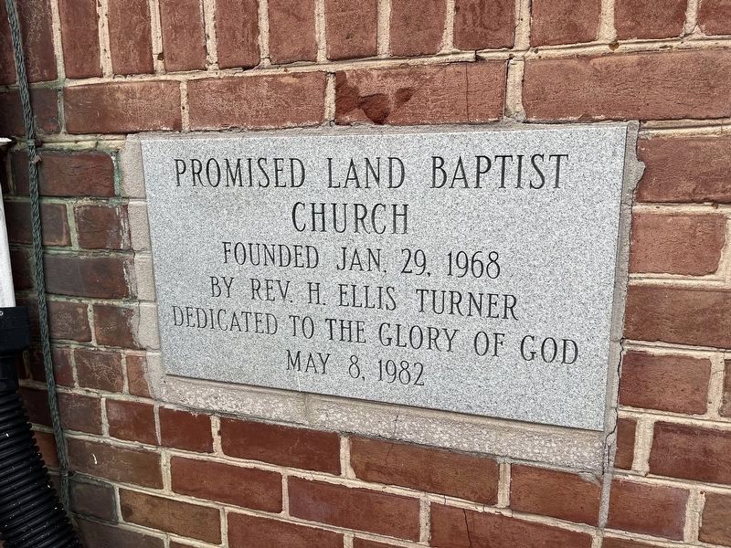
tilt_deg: -11.8
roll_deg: +0.4
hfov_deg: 67.3
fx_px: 549
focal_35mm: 26
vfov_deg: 53.1
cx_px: 366
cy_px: 274
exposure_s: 1/885
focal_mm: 5.1
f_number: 1.6
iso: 50
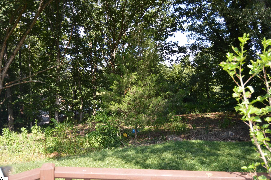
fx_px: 203
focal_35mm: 27
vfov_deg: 47.8
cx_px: 136
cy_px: 90
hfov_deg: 67.4
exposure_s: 1/160
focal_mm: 18
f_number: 4
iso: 100
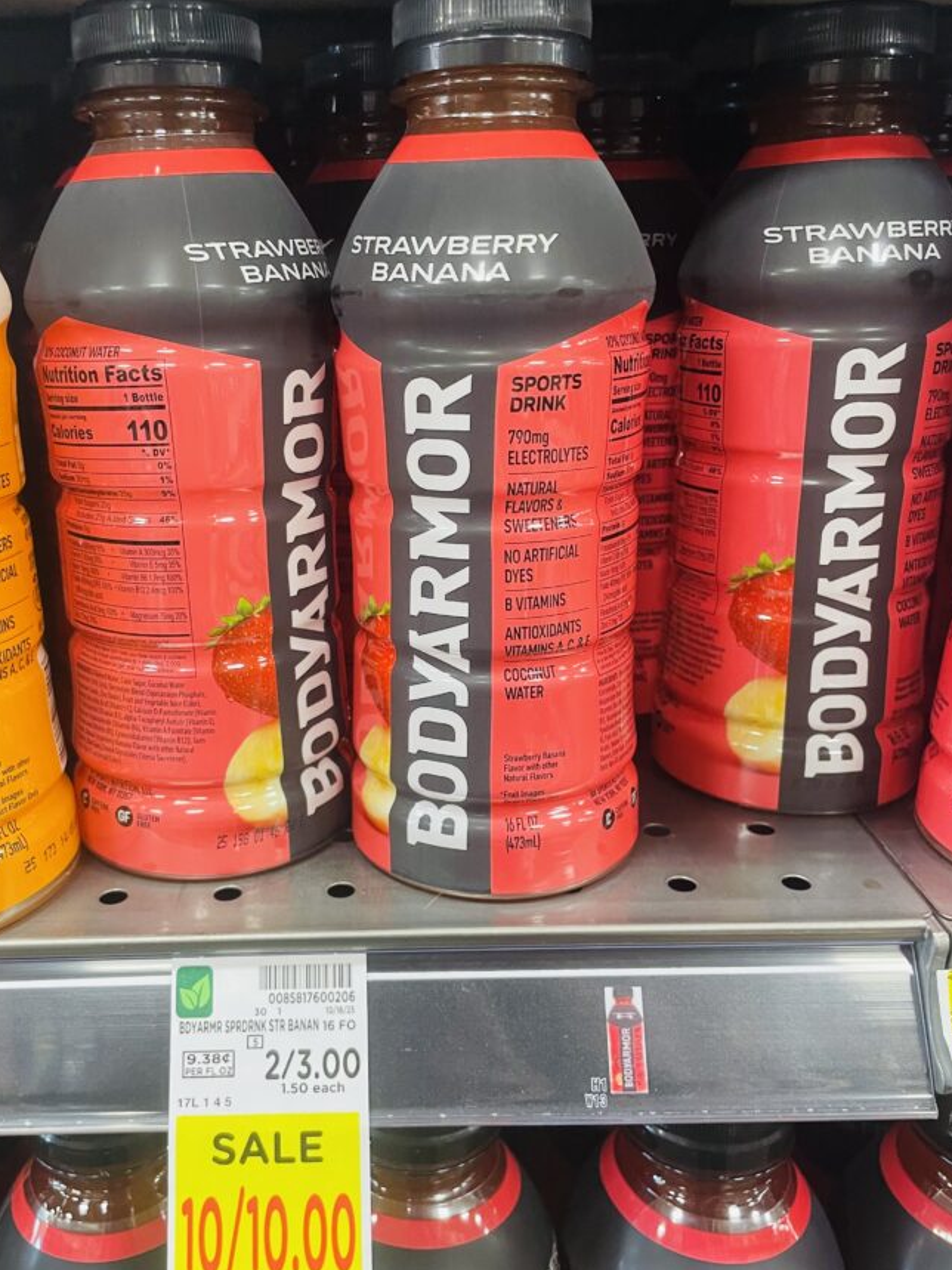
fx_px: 1137
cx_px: 393
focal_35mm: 31
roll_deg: +1.1
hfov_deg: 45.2
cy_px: 637
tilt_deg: -18.4
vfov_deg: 58.4
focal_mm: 4.2
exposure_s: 1/60
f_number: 1.6
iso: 200
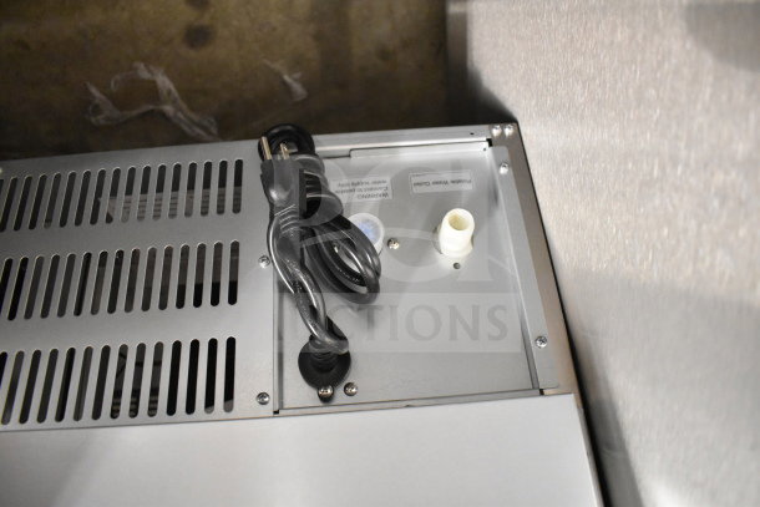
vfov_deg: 48.0
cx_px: 380
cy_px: 254
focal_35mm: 27
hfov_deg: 67.4
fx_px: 570
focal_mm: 18
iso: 6400
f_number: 3.5
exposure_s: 1/50
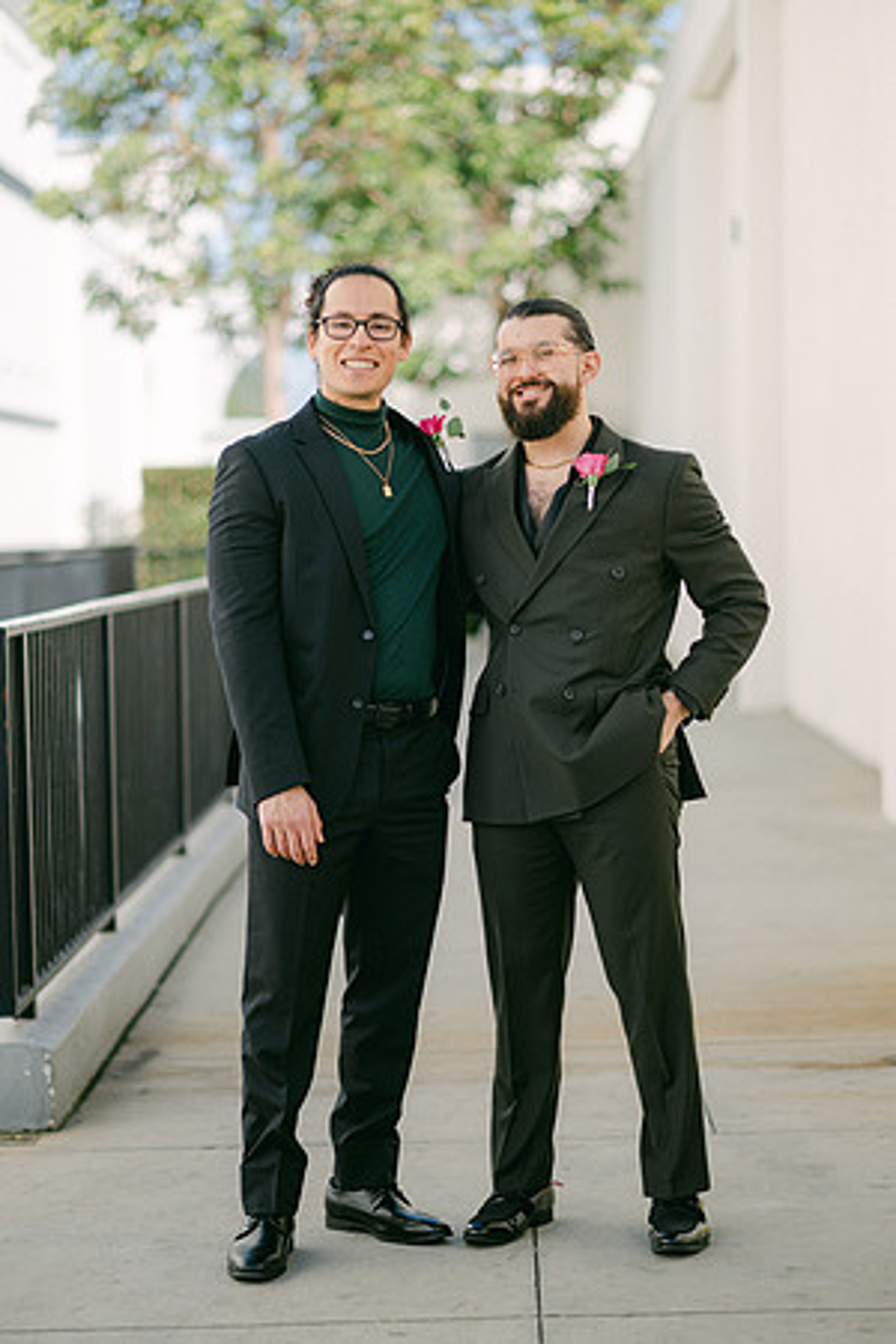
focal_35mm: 85
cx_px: 448
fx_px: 3173
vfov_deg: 23.9
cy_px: 672
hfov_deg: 16.1
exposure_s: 1/2500
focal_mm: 85
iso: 80
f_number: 1.8
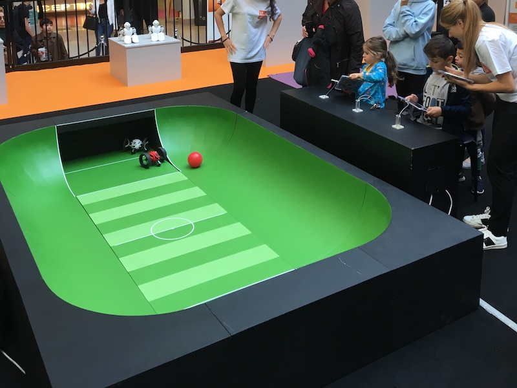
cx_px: 258
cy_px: 194
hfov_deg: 61.7
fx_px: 433
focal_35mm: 29
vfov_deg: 48.2
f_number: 2.2
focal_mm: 4.15
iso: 25
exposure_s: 1/33
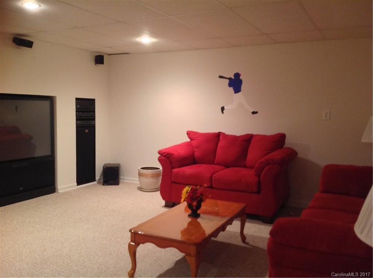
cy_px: 139
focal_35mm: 35
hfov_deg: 52.7
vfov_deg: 40.6
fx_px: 376
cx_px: 186
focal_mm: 4.28
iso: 250
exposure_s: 1/15
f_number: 2.4
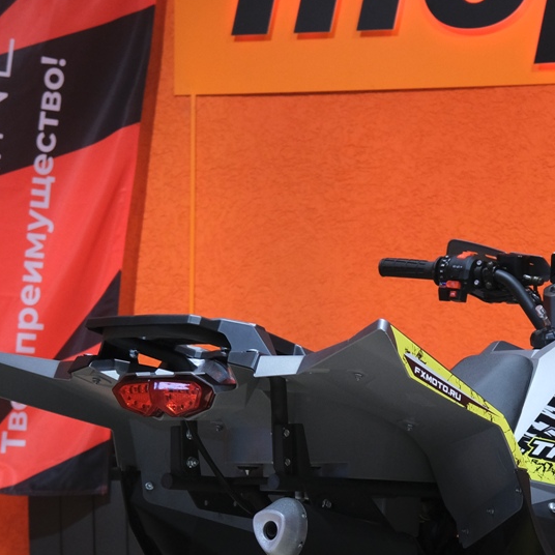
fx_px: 2576
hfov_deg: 12.3
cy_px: 446
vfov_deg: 12.2
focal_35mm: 142
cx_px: 430
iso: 1250
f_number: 4
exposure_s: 1/100
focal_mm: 37.6
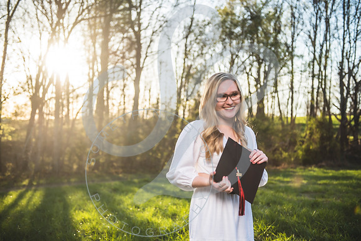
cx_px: 181
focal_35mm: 48
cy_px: 120
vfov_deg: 28.0
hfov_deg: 41.0
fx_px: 483
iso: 100
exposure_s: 1/640
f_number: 2.8
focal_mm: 48
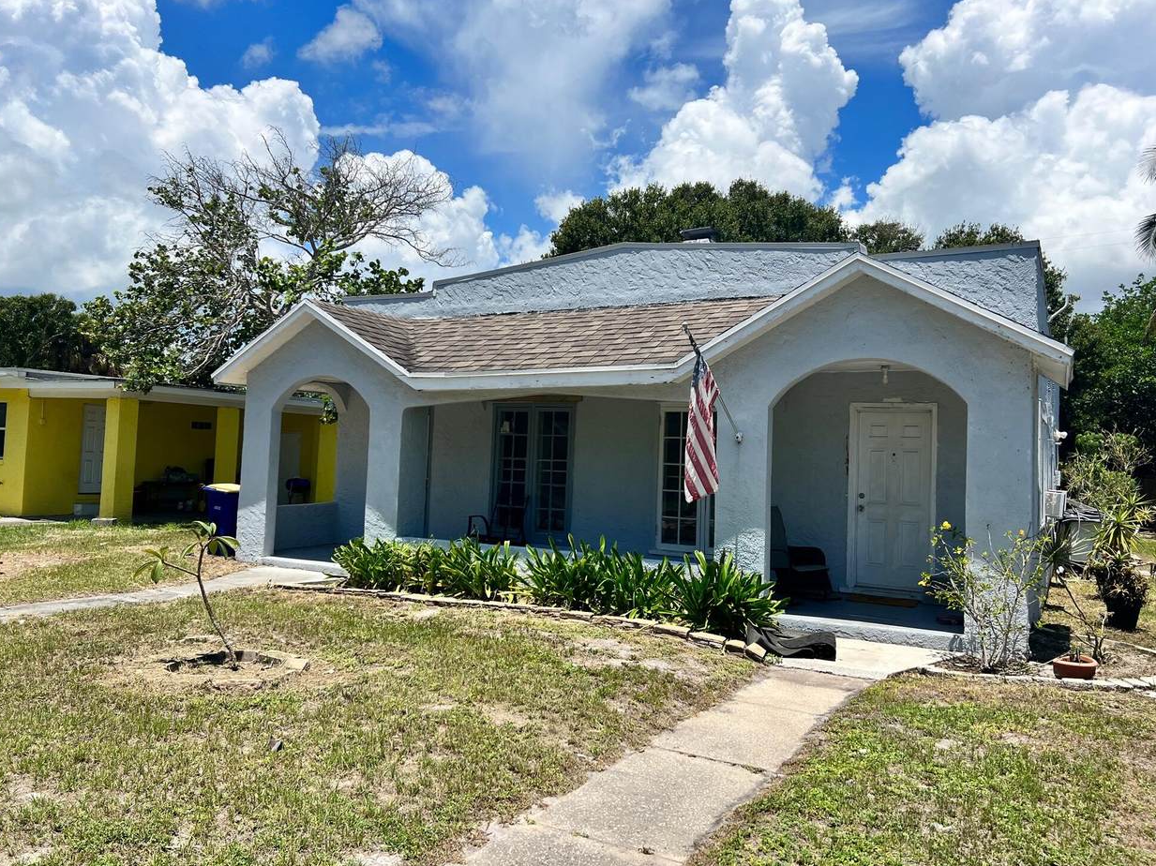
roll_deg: -1.6
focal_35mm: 27
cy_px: 418
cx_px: 558
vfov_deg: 51.3
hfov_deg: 65.3
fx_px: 901
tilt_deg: +2.7
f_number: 1.5
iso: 50
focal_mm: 5.7
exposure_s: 1/6211
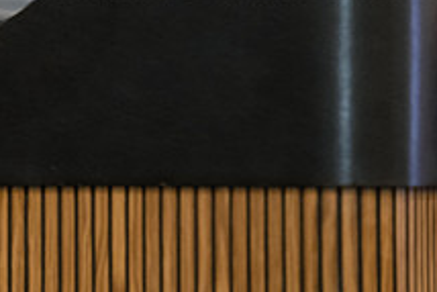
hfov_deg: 4.7
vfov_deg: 3.2
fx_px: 5272
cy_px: 26
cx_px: -114
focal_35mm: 434
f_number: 3.5
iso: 3200
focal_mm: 160
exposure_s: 1/200
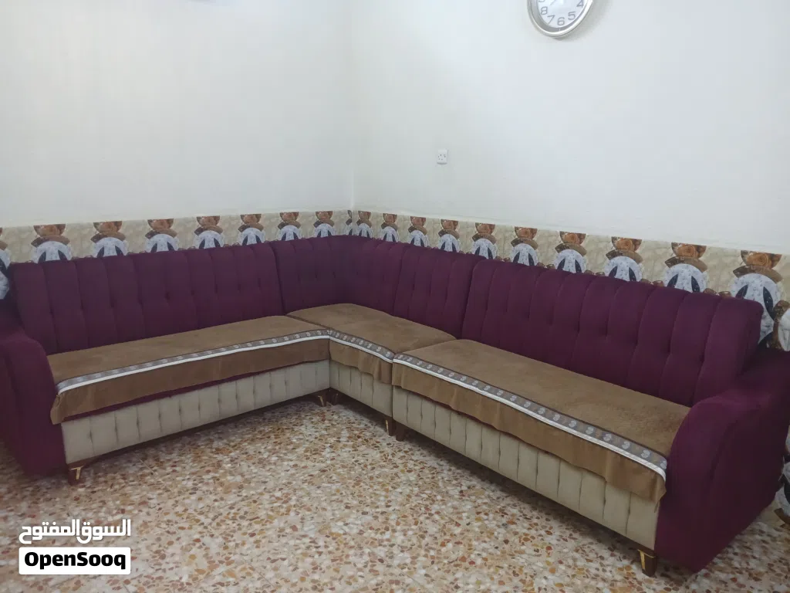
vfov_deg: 53.1
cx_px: 395
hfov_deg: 67.3
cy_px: 296
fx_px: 593
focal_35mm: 26
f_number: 1.8
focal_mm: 3.98
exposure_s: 1/33.3
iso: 250
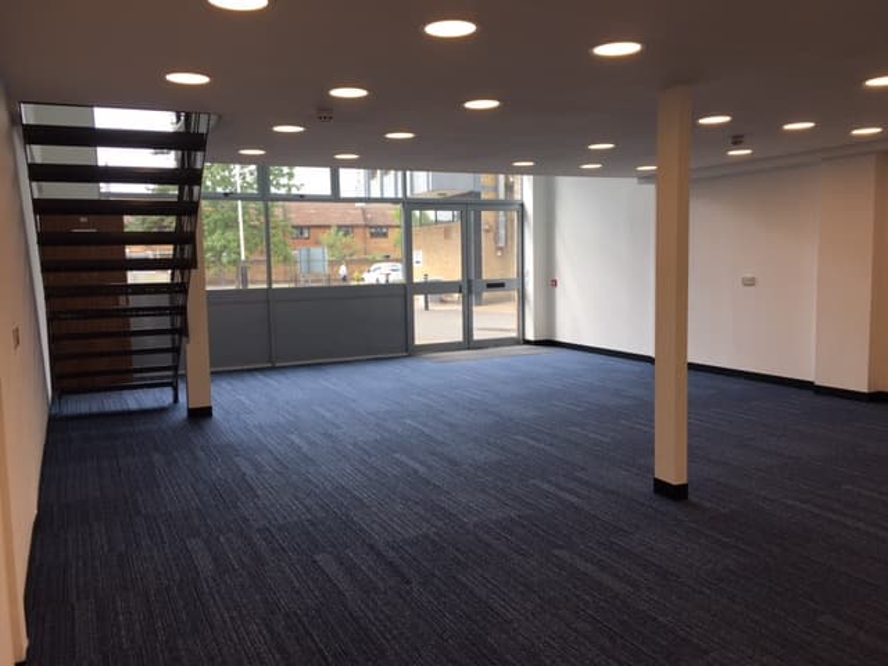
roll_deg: +1.3
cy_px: 333
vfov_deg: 48.2
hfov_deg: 61.7
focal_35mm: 29
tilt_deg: -5.6
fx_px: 744
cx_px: 444
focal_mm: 4.15
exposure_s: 1/196
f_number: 2.2
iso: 25
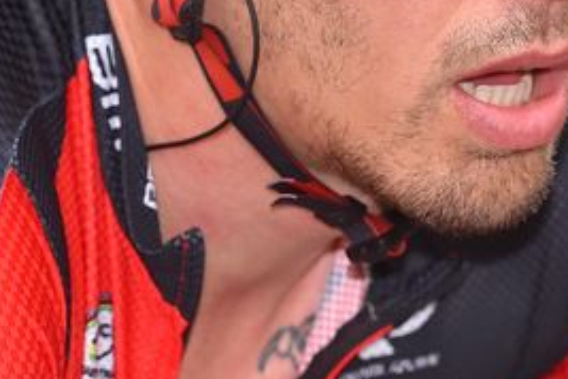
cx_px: 428
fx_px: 8141
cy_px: 24
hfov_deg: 4.0
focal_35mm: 516
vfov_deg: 2.7
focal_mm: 135
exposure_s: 1/640
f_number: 5
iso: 320
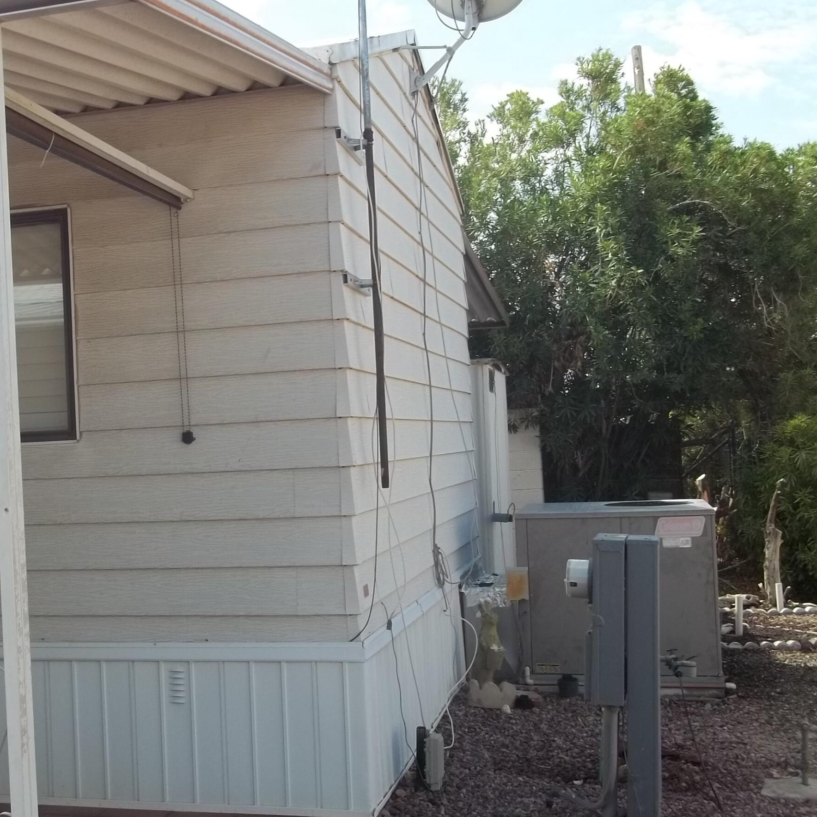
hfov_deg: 34.6
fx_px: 1282
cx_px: 207
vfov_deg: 35.3
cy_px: 430
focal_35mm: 48
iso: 64
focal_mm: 5.7
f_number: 8.8
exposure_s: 1/100
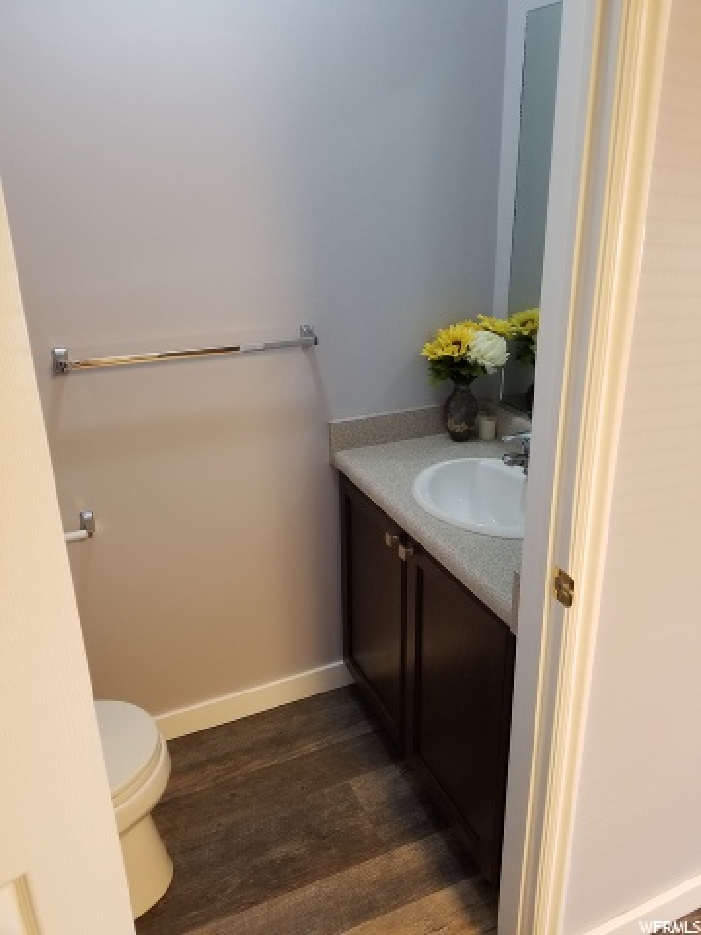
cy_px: 468
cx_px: 350
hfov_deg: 53.1
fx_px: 702
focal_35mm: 26
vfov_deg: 67.3
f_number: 1.7
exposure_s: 1/30
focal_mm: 4.25
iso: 160
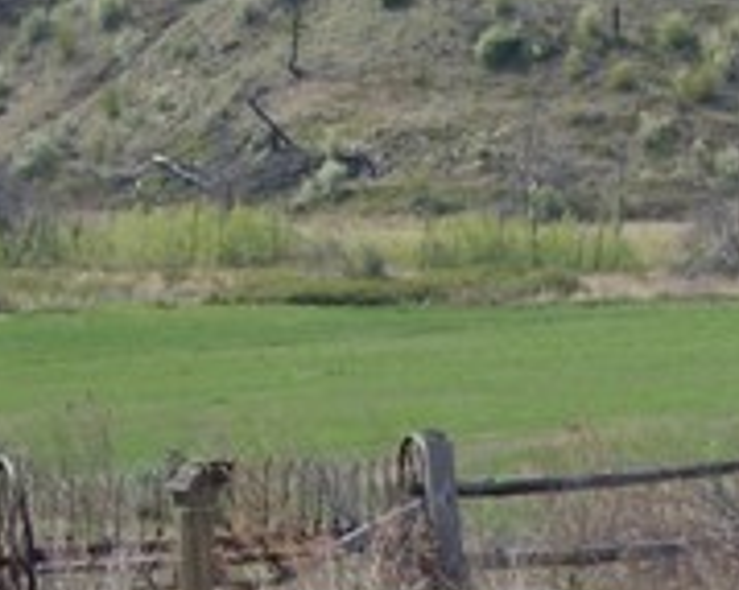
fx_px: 6533
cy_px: 1011
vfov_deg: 5.1
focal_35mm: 299
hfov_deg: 6.2
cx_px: 1740
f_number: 11
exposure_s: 1/125
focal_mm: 35
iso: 100
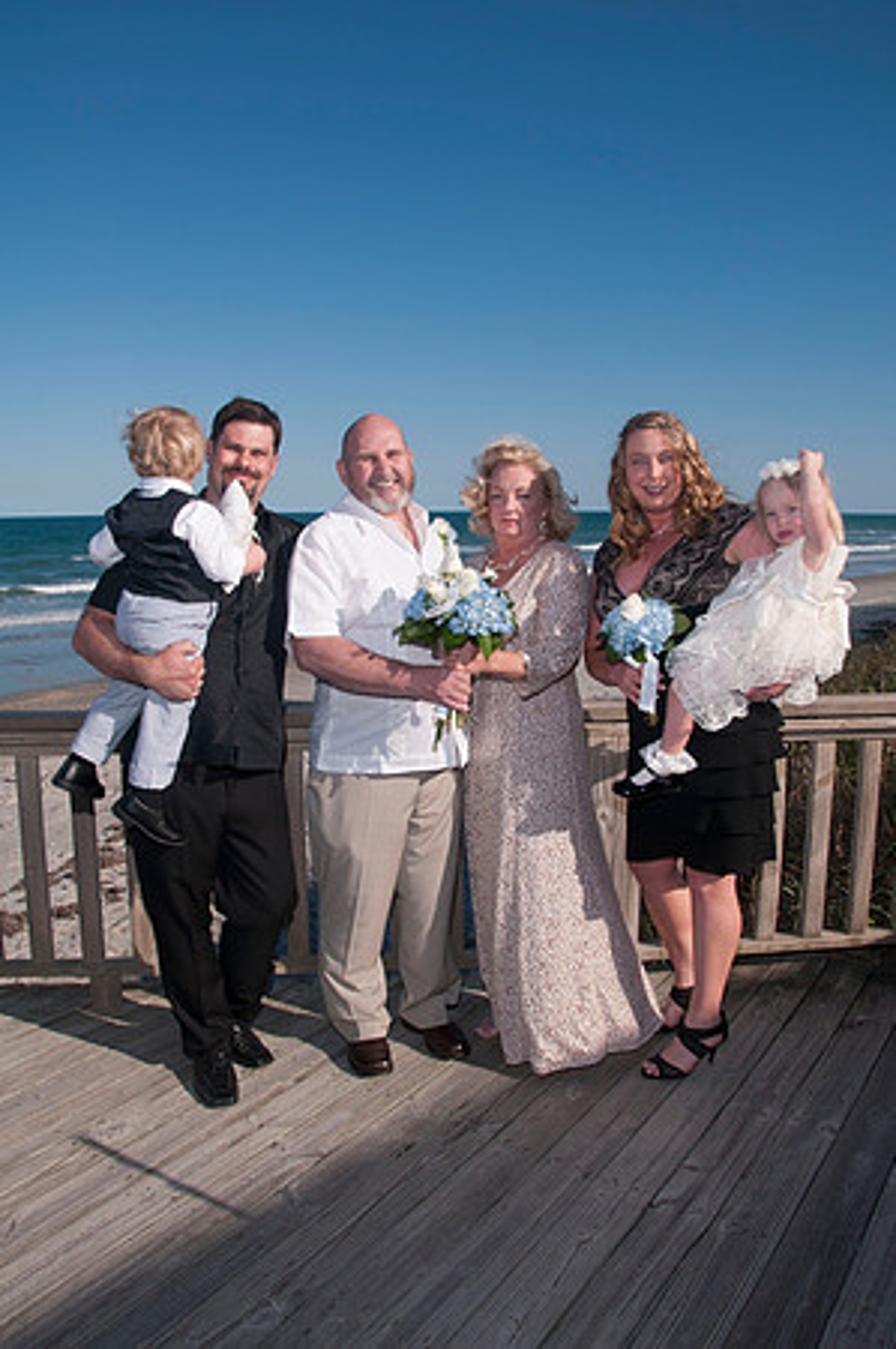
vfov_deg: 67.4
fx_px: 1010
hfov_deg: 47.8
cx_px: 448
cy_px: 674
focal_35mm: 27
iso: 100
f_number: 13
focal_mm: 18
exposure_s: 1/250
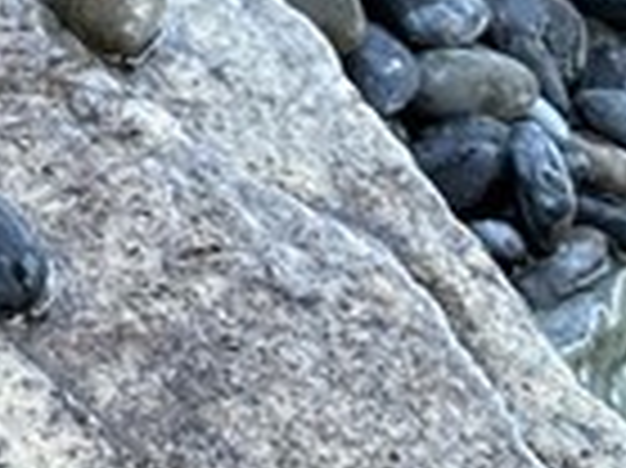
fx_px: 3198
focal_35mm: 177
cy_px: -598
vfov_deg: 7.8
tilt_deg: -23.2
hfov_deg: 10.5
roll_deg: -6.4
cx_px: -482
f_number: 1.78
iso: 64
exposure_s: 1/121
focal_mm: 6.86
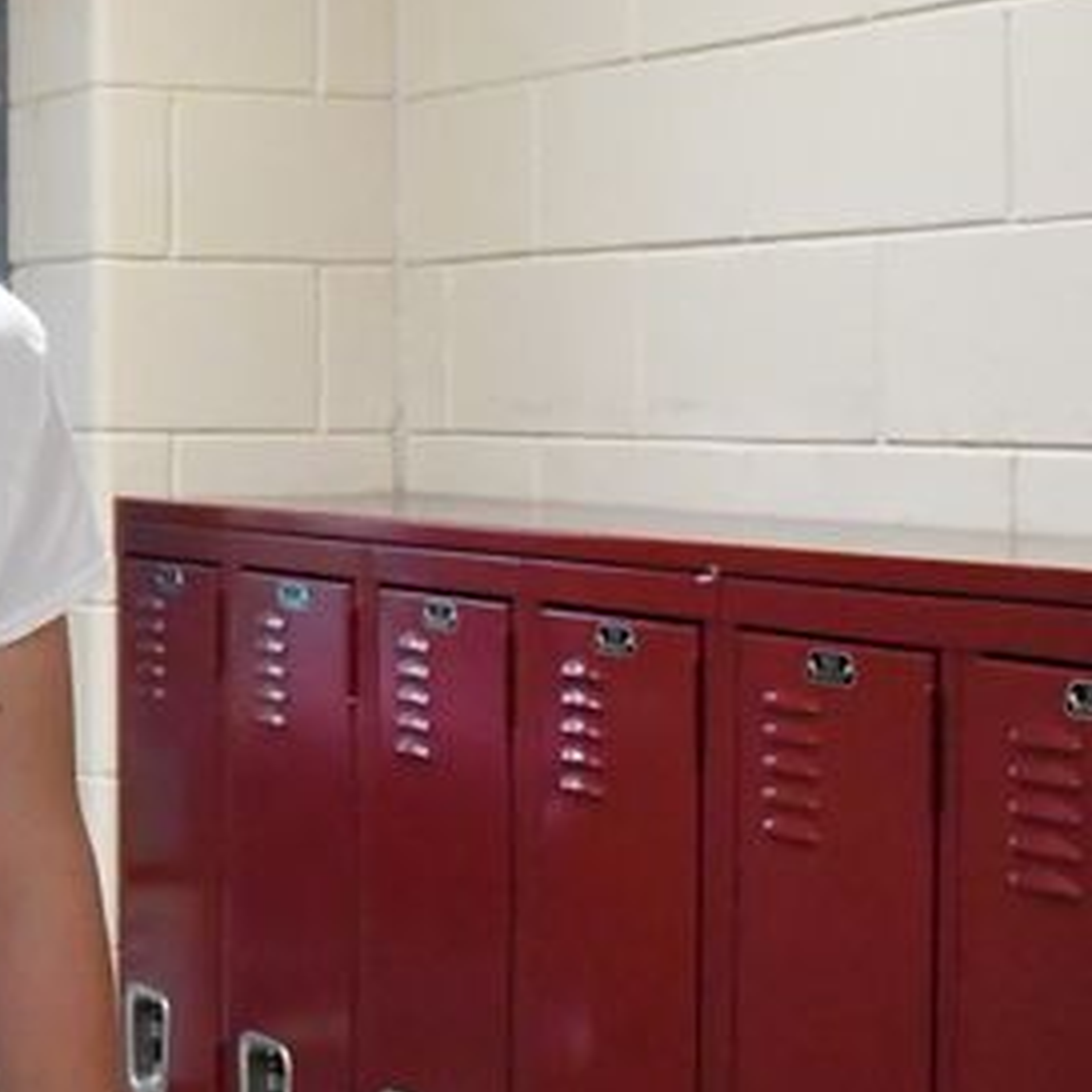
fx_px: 3069
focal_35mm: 86
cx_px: -376
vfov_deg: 20.0
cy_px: 258
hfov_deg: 18.6
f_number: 3.5
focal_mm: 18
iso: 10000
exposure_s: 1/640
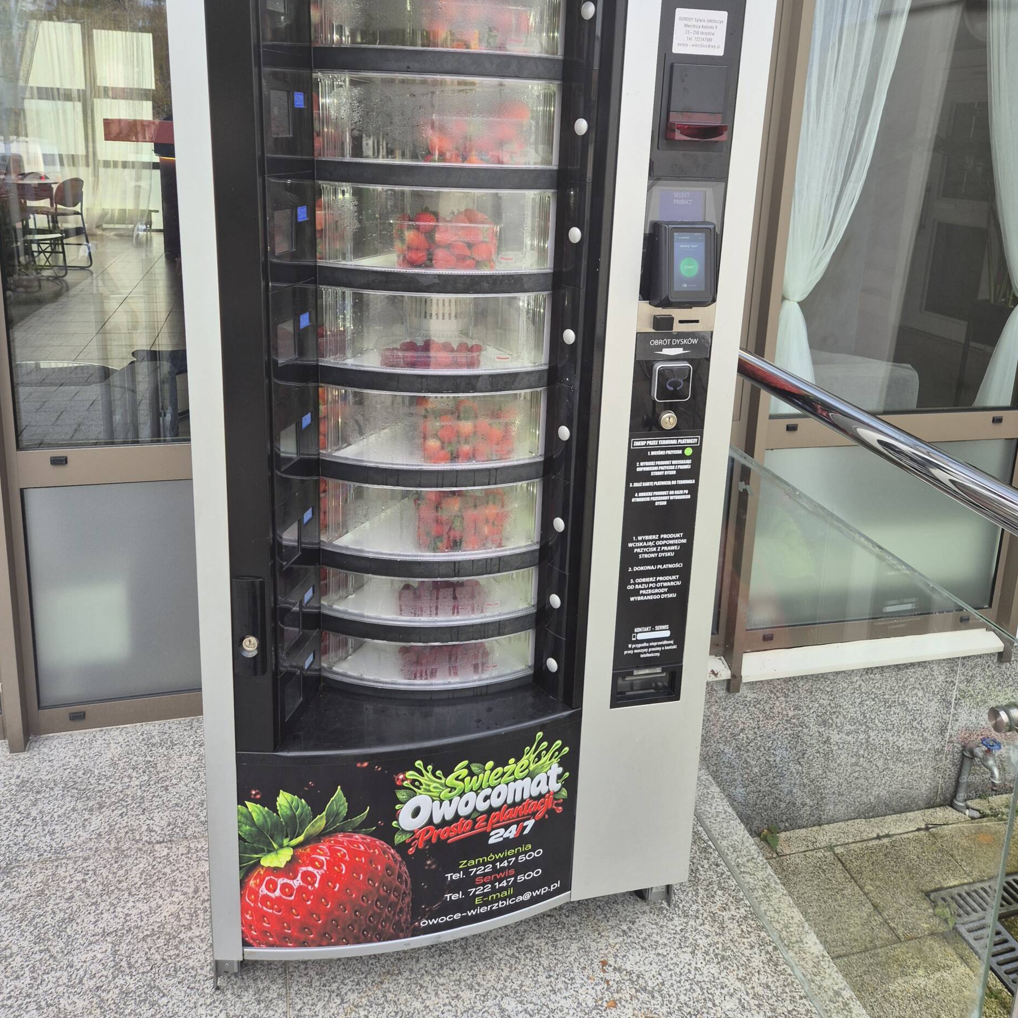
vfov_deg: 56.5
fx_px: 932
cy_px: 370
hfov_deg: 57.3
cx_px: 513
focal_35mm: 28
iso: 40
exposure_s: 1/180
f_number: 1.8
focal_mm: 5.4
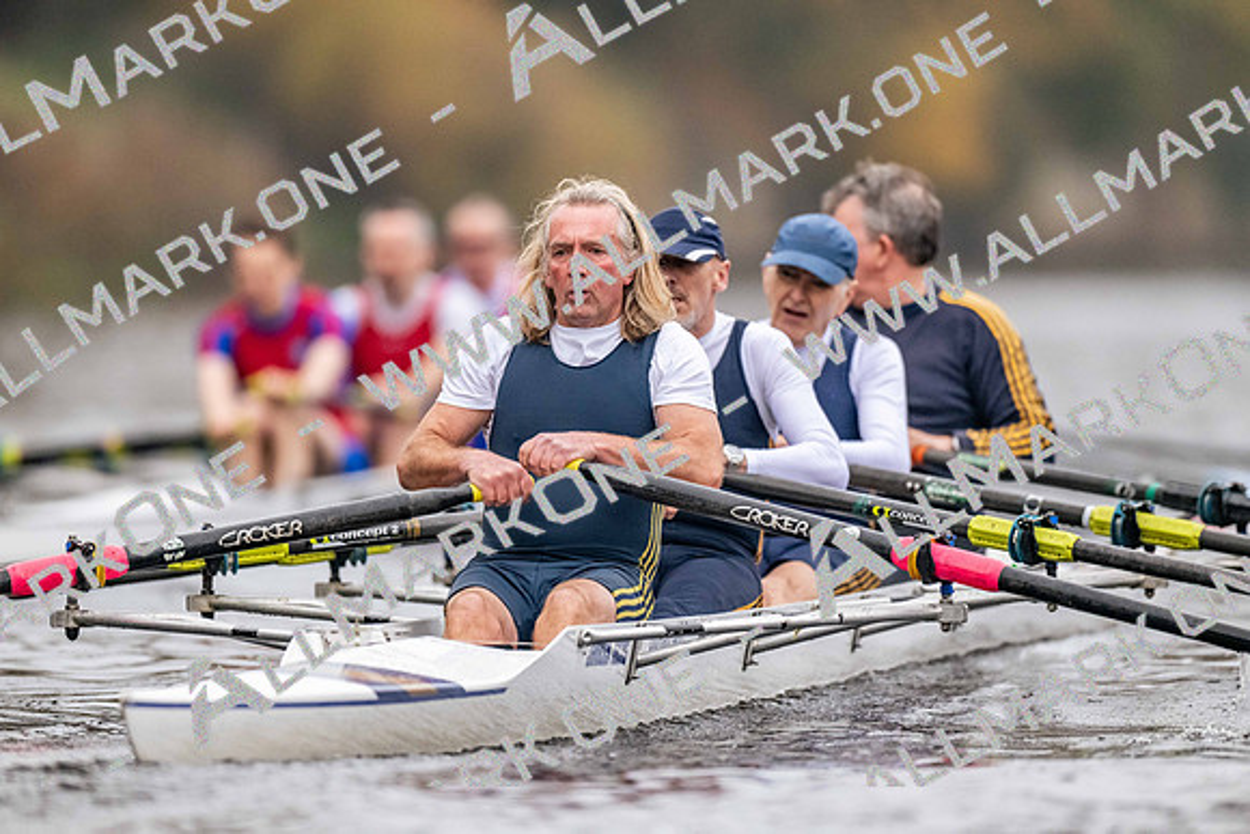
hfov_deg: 3.4
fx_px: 20837
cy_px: 417
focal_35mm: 600
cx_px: 625
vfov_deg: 2.3
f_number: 4
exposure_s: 1/2500
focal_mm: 600
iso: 4000
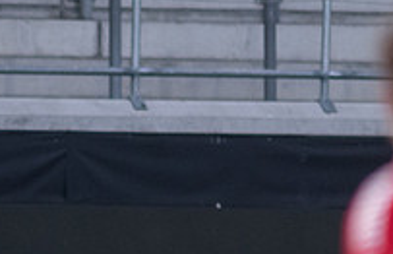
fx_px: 19511
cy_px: 169
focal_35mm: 1805
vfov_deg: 0.7
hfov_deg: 1.2
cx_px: -133
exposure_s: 1/1600
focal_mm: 300
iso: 1250
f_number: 3.2
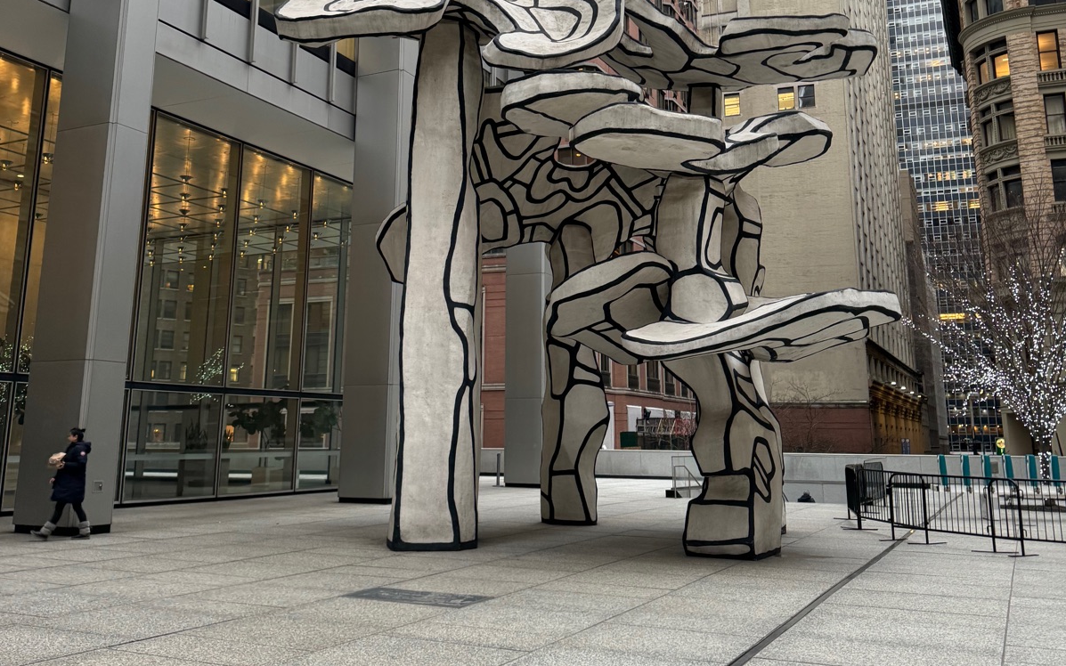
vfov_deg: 36.9
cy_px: 224
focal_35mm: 34
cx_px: 533
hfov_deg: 56.7
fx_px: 988
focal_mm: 6.86
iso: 200
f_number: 1.78
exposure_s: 1/120
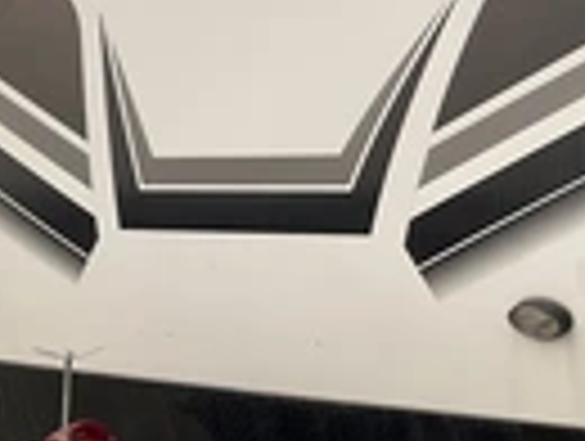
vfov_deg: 16.6
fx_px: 1507
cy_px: 153
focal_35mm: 89
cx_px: 666
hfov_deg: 20.8
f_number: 1.8
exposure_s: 1/883
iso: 25
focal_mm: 3
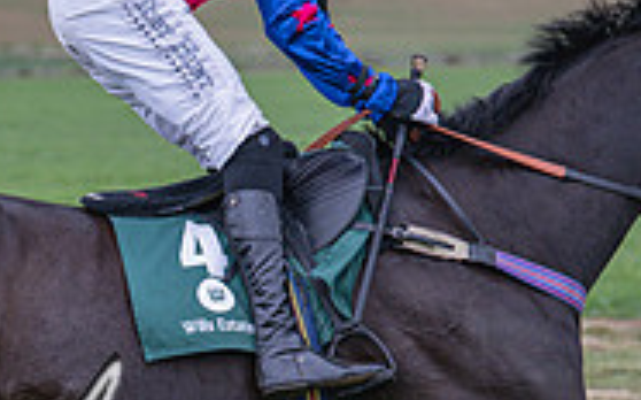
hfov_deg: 7.3
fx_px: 5028
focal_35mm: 288
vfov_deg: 4.5
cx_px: 230
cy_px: 369
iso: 400
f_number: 3.2
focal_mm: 77
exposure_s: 1/1600
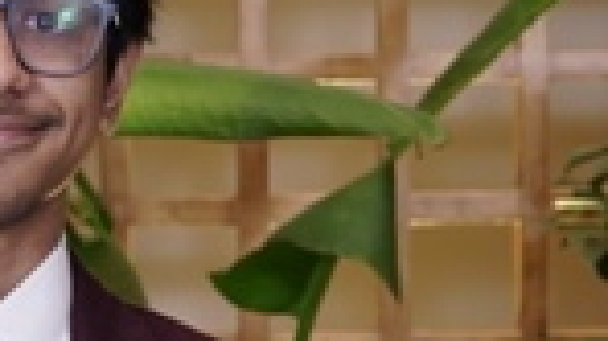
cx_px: 16
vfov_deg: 5.7
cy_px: 294
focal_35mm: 213
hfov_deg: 10.1
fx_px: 3431
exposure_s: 1/80
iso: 320
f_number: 4.5
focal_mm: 45
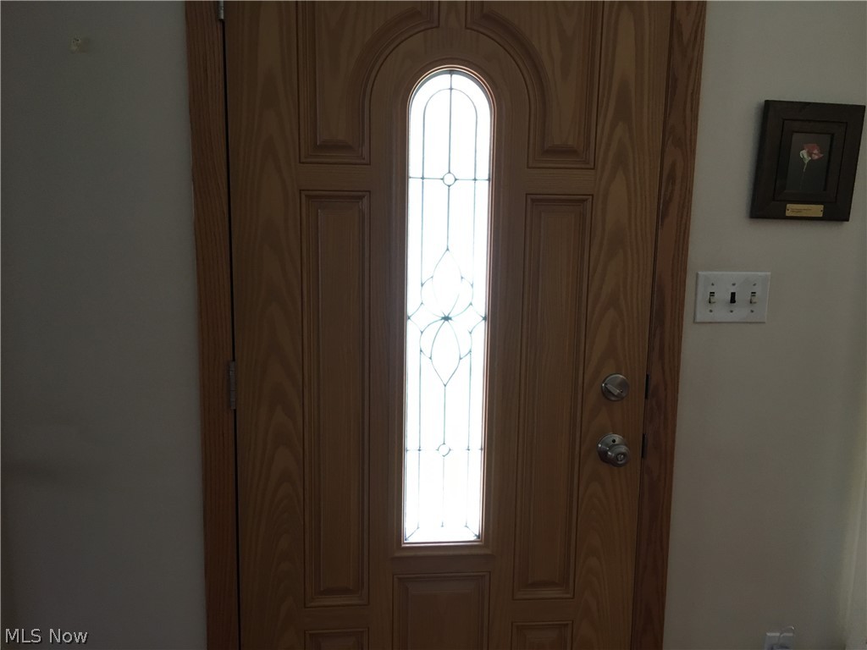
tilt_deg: -7.8
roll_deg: -1.6
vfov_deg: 48.2
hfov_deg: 61.7
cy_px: 325
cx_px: 434
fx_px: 726
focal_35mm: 29
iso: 100
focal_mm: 4.15
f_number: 2.2
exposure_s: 1/30
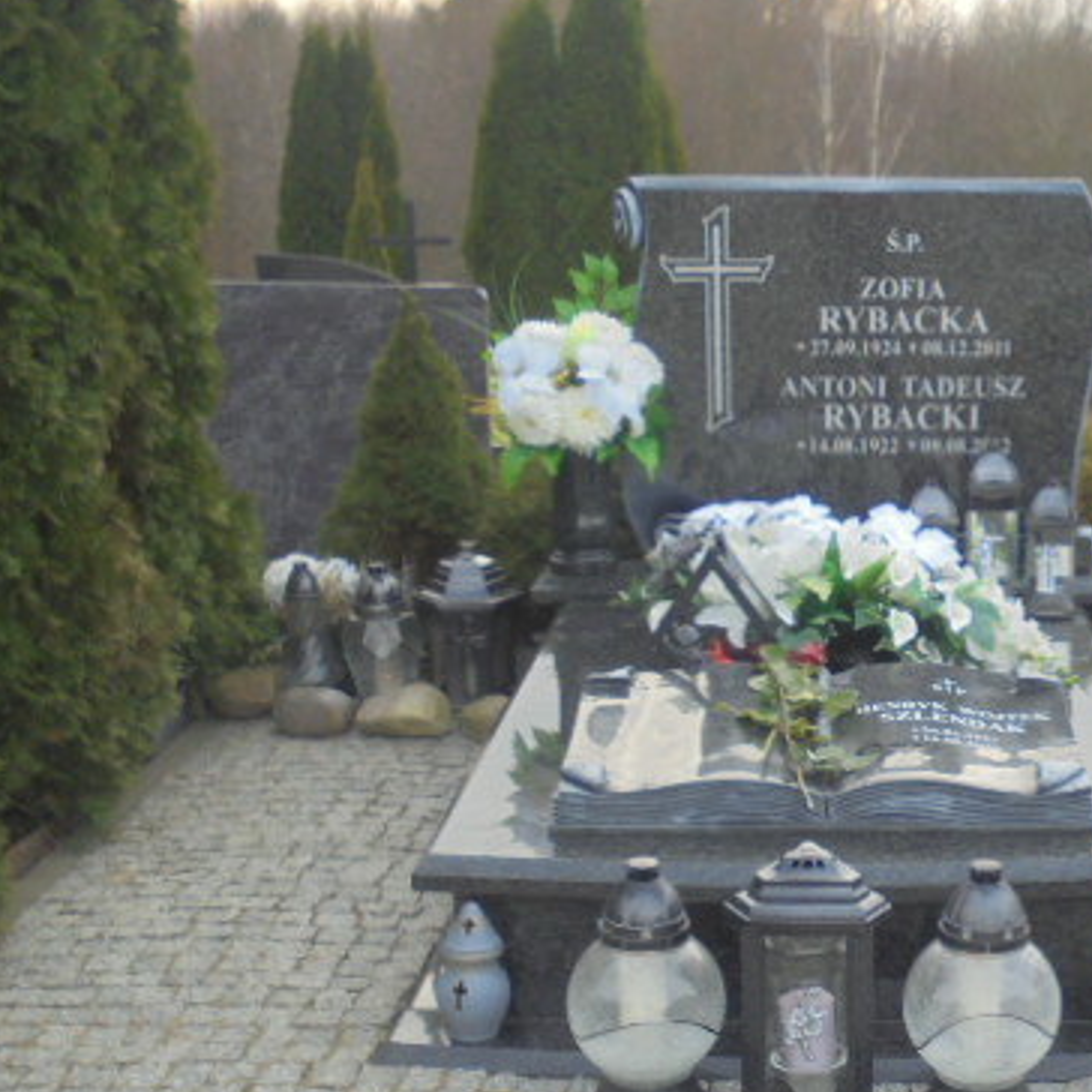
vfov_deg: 29.0
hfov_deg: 28.4
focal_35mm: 59
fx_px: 2106
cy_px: 675
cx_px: 894
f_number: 4.2
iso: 100
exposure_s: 1/80
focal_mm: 6.9
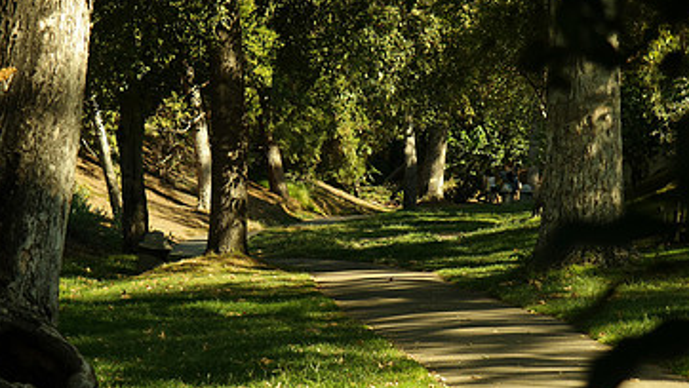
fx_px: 2577
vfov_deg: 8.6
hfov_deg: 15.2
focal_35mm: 141
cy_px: 203
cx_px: 402
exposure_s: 1/160
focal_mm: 55
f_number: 5.6
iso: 100
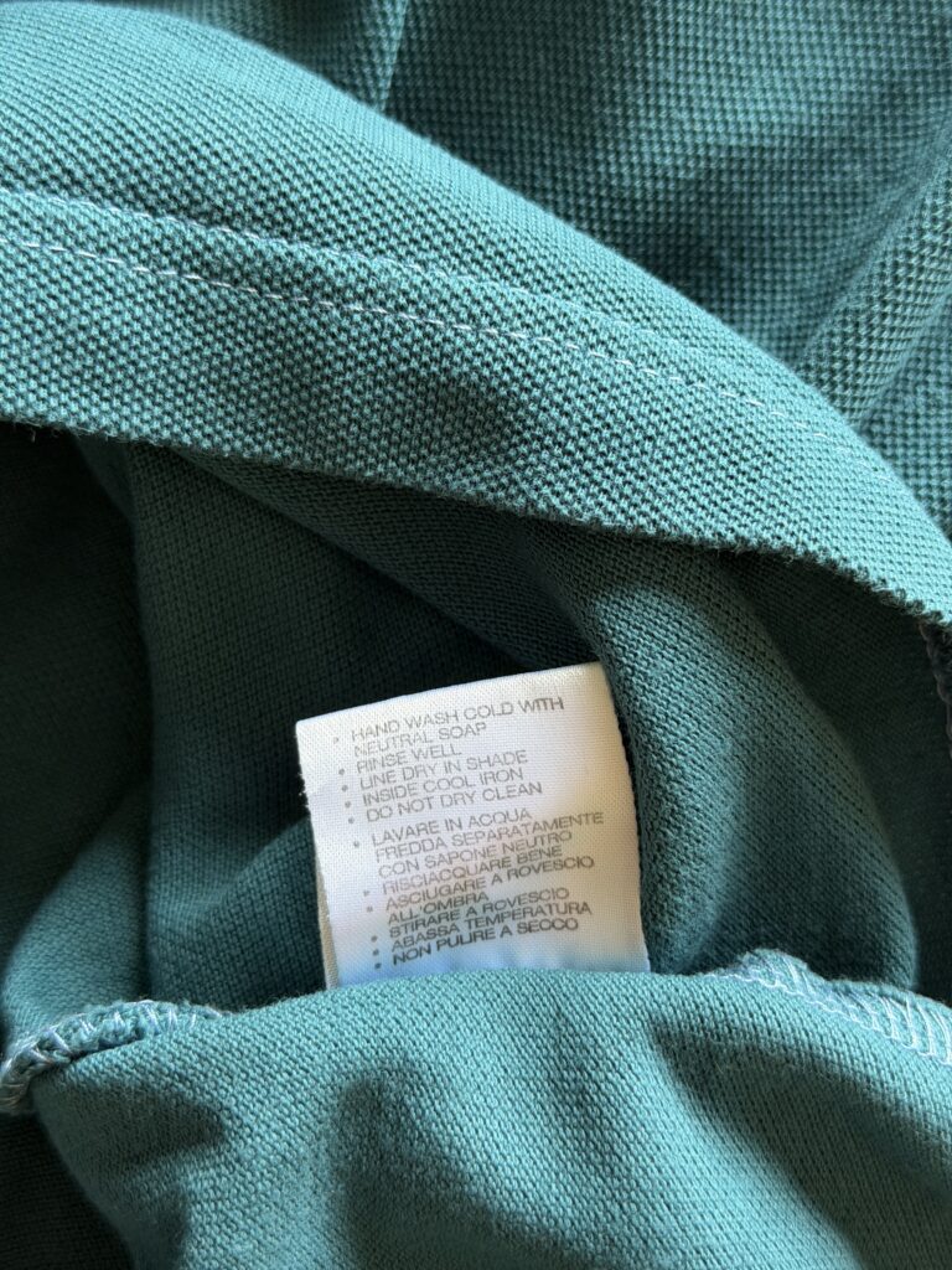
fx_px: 1760
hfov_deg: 30.3
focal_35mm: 48
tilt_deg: -84.4
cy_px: 635
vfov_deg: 39.7
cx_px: 476
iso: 100
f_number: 1.78
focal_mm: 6.76
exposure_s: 1/83
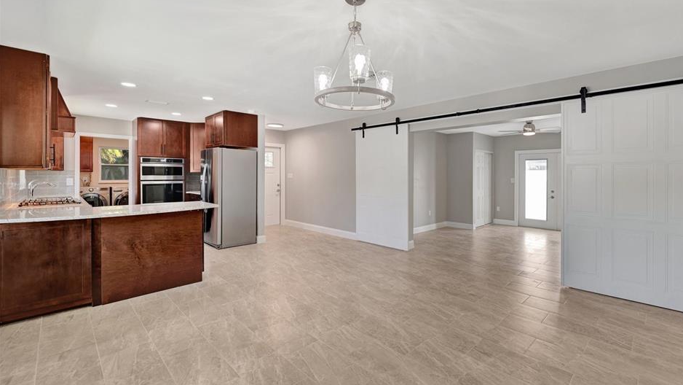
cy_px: 185
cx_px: 372
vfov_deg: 67.1
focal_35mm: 16
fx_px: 290
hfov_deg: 99.1
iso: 200
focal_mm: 14
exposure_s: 1/125
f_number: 2.8
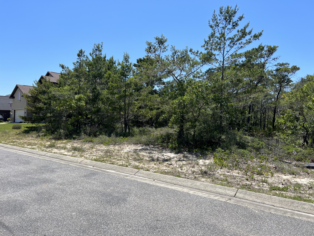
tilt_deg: +2.2
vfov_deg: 53.1
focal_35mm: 26
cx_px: 157
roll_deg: -0.2
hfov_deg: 67.3
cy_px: 118
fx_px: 236
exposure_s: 1/3968
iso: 50
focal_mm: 5.7
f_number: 1.5
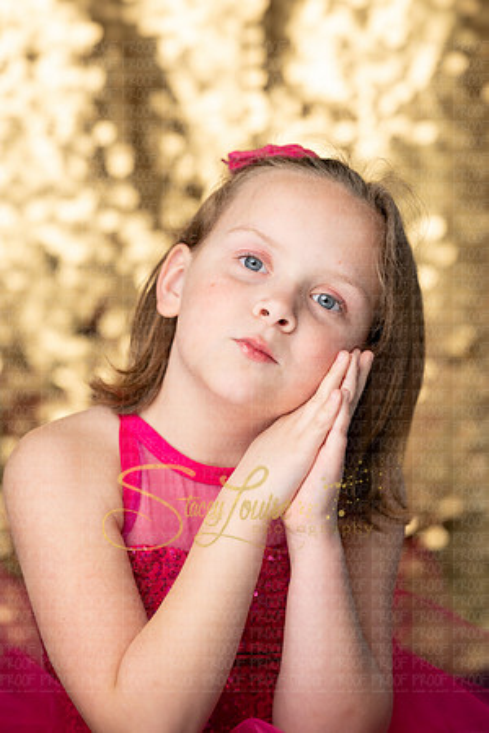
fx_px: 1732
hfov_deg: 16.1
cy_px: 366
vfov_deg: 23.9
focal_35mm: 85
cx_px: 244
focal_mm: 85
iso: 1250
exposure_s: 1/800
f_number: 2.8
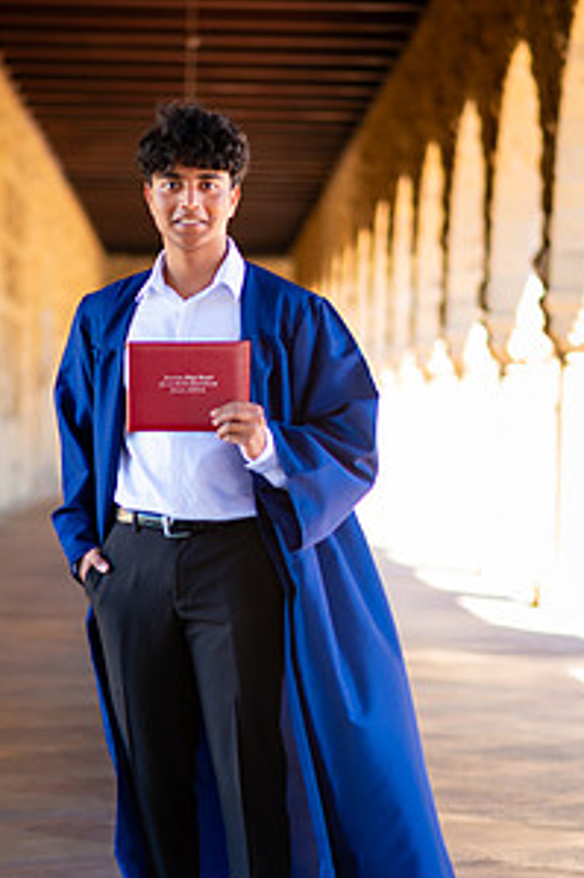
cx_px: 194
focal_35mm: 128
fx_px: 3118
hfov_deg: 10.7
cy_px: 590
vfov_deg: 16.0
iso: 64
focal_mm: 85
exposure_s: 1/200
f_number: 2.5
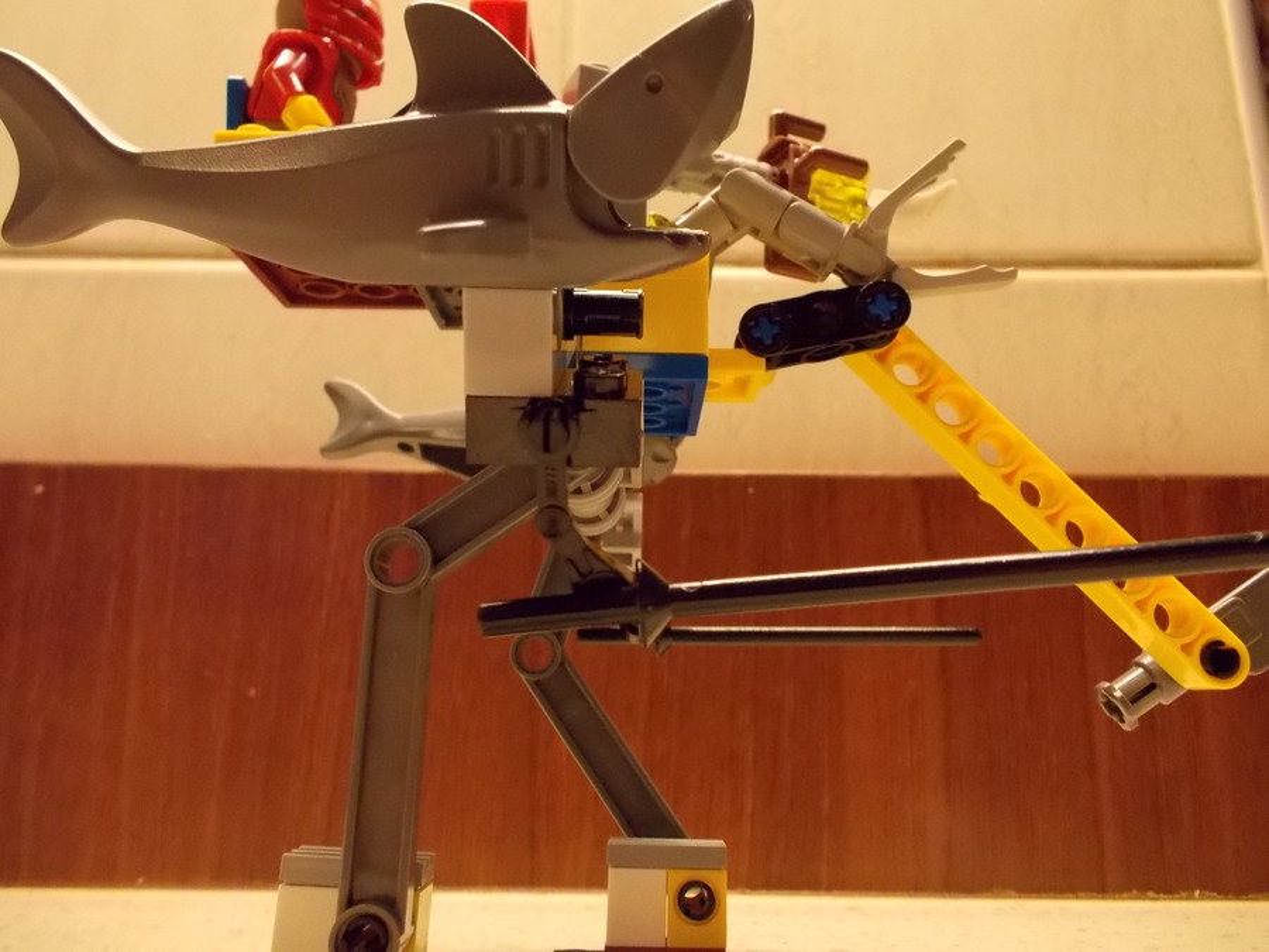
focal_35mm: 29
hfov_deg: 61.7
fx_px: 1063
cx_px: 634
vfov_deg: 48.2
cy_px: 476
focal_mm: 4.1
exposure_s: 1/20
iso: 400
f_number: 3.3
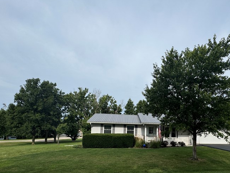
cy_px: 120
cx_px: 147
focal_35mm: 22
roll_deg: -1.2
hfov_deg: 74.7
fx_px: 146
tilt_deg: +5.6
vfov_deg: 59.2
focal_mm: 2.22
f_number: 2.2
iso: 50
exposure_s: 1/1672
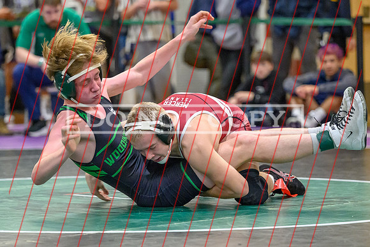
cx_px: 178
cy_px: 148
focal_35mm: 179
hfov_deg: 11.5
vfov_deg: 7.7
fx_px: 1835
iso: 9000
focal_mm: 125
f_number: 2.8
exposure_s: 1/800
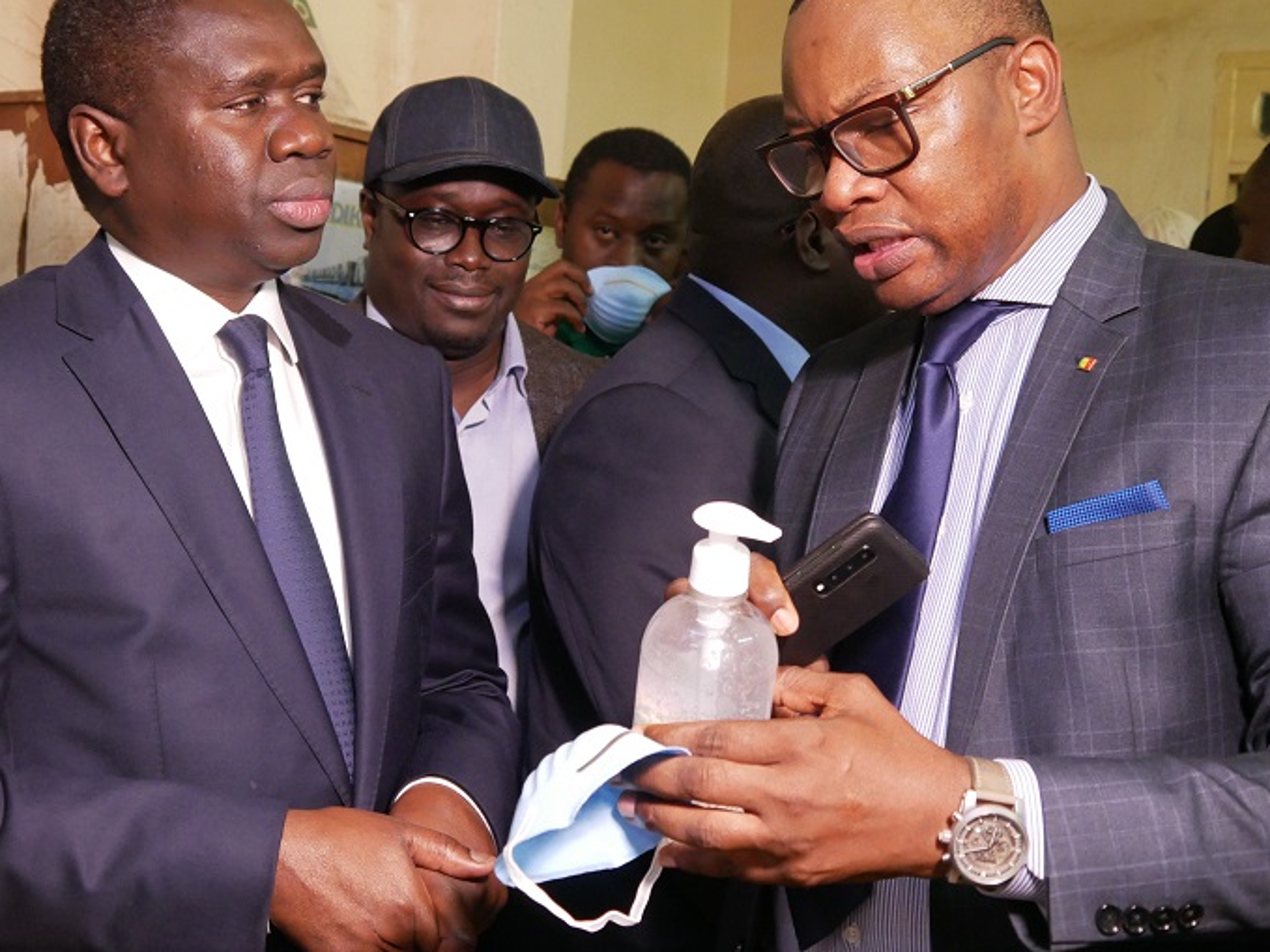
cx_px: 585
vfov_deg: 29.6
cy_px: 415
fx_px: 1797
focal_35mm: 49
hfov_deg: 38.9
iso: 2000
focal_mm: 21
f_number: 4.3
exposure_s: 1/60
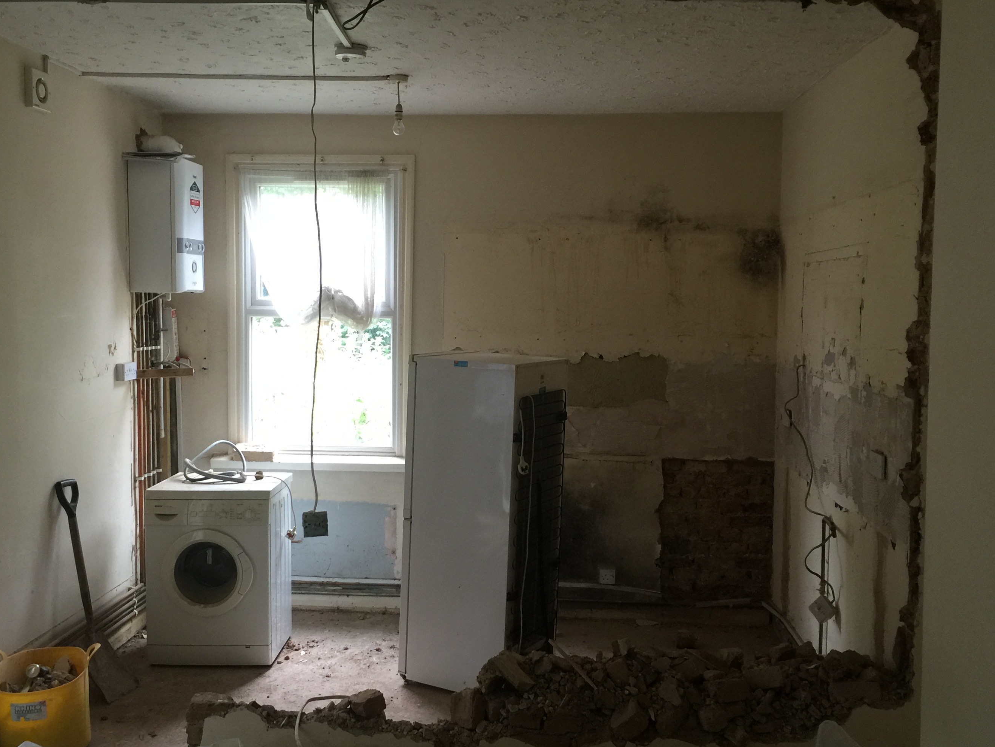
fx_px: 1035
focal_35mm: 36
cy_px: 390
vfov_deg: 39.7
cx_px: 469
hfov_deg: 51.3
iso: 80
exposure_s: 1/17
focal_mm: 4.15
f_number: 2.2
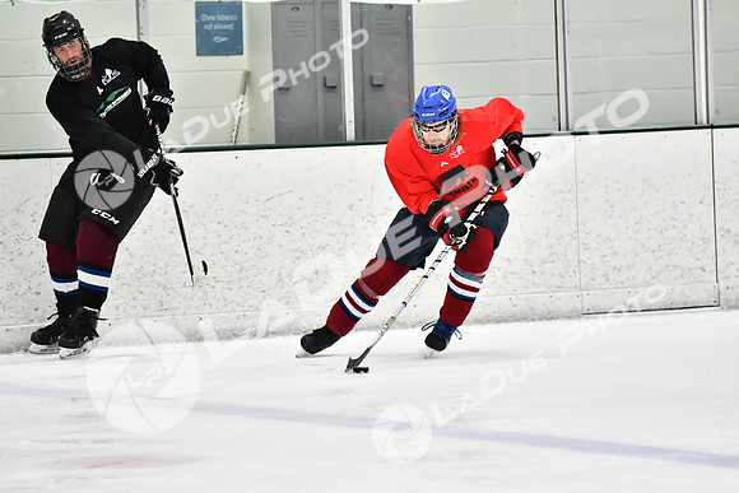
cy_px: 246
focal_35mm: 278
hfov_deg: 7.4
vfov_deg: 5.0
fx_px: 5698
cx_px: 370
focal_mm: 185
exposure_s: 1/1600
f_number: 2.8
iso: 6400
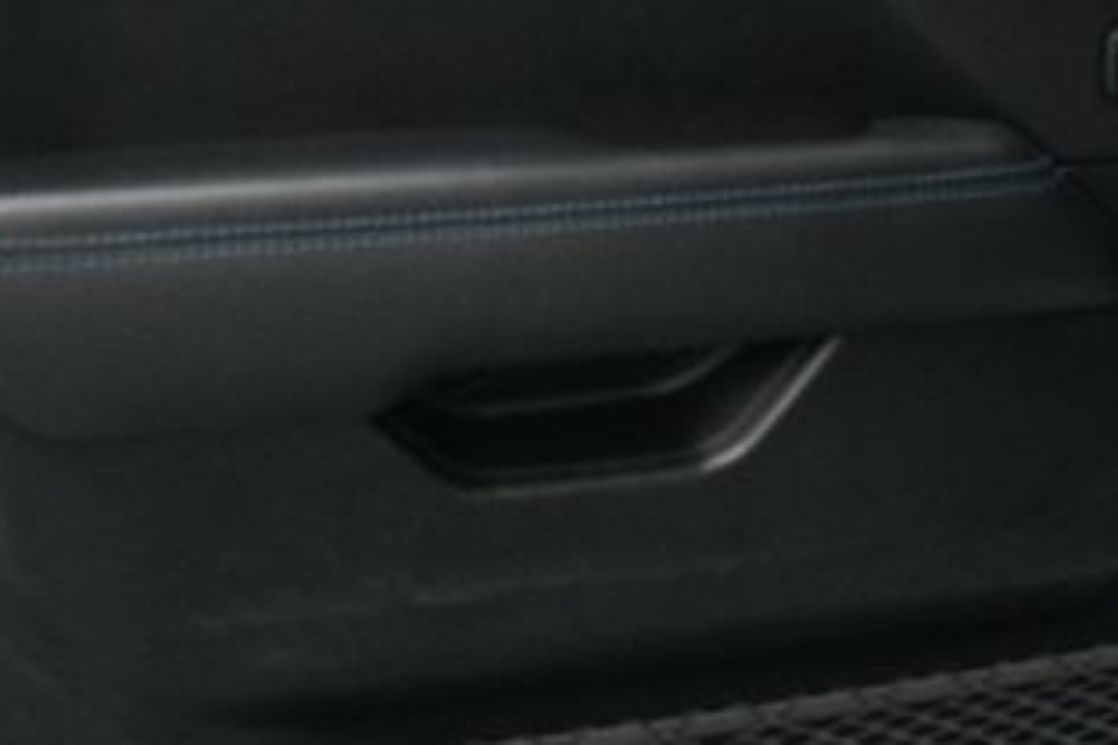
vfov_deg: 16.6
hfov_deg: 24.7
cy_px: 333
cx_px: 638
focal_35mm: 82
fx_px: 2546
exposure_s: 1/100
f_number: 4
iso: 3200
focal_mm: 27
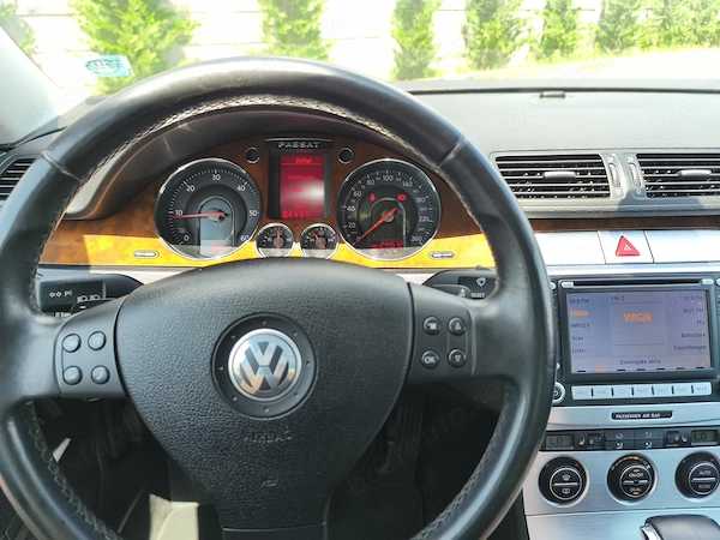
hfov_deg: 73.9
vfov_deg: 58.9
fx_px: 478
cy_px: 270
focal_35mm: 23
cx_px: 360
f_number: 1.65
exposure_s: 1/100
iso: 80
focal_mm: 6.14
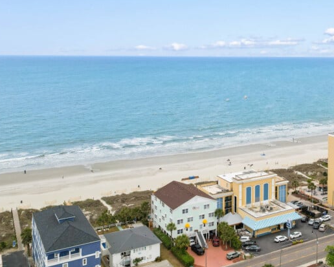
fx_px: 405
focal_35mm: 41
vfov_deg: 35.3
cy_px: 54
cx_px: 271
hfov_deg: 42.6
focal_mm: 8.38
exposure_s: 1/400
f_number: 2.8
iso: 100
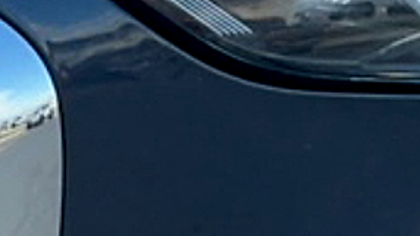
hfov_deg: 11.7
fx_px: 2038
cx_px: 350
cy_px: 79
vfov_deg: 6.6
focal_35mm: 183
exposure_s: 1/514
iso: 32
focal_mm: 3
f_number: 1.8
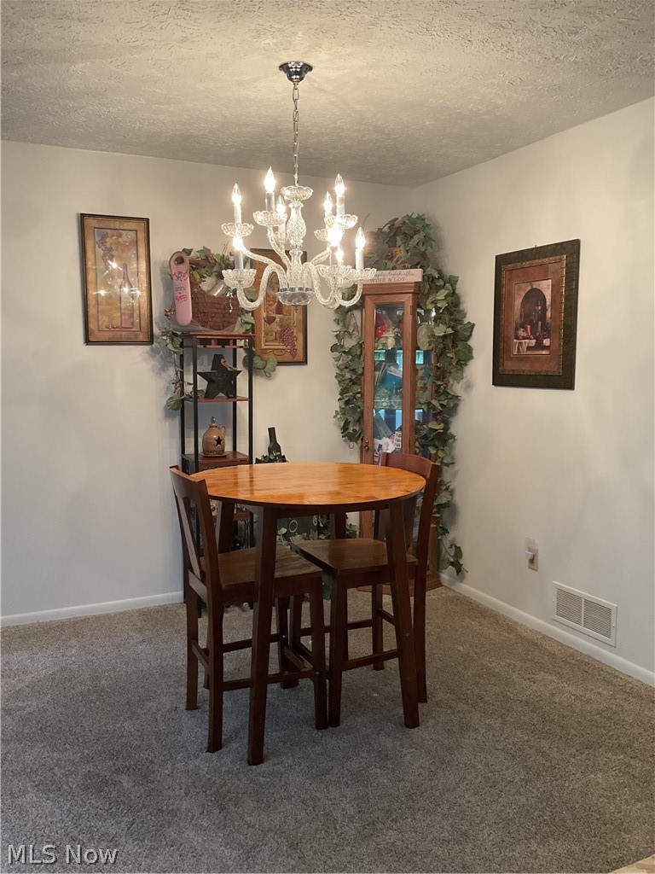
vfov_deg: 61.7
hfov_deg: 48.2
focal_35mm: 29
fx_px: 732
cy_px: 437
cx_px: 328
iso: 80
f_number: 1.8
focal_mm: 3
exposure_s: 1/60
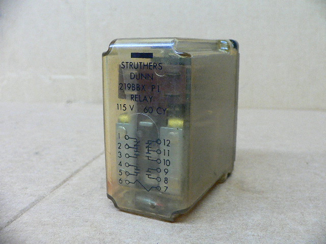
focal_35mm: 35
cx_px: 163
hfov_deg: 52.6
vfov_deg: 40.7
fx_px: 330
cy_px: 122
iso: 200
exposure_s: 1/13
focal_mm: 4.6
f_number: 2.8
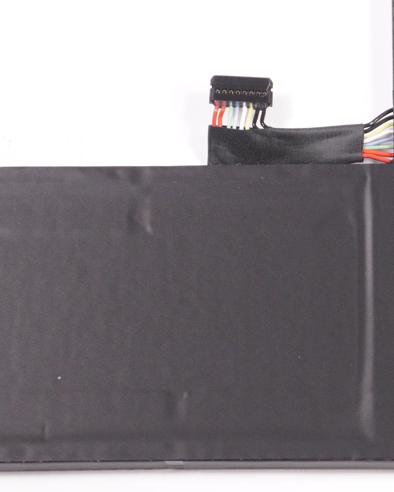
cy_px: 203
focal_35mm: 133
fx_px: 1942
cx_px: 422
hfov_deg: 11.4
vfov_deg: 14.4
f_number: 5.6
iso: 1250
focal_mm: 35
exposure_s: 1/320
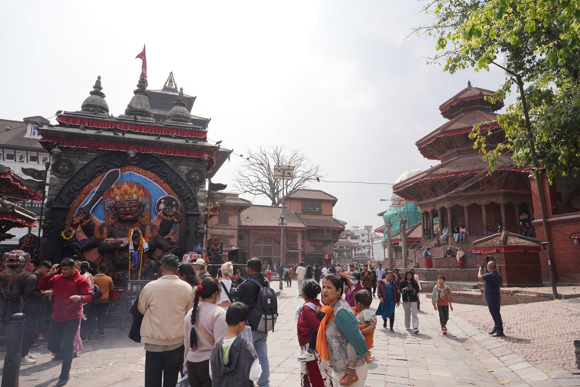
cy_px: 194
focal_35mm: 24
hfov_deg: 73.7
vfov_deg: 53.1
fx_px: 387
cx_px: 290
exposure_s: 1/125
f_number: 11
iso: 100
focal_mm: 24
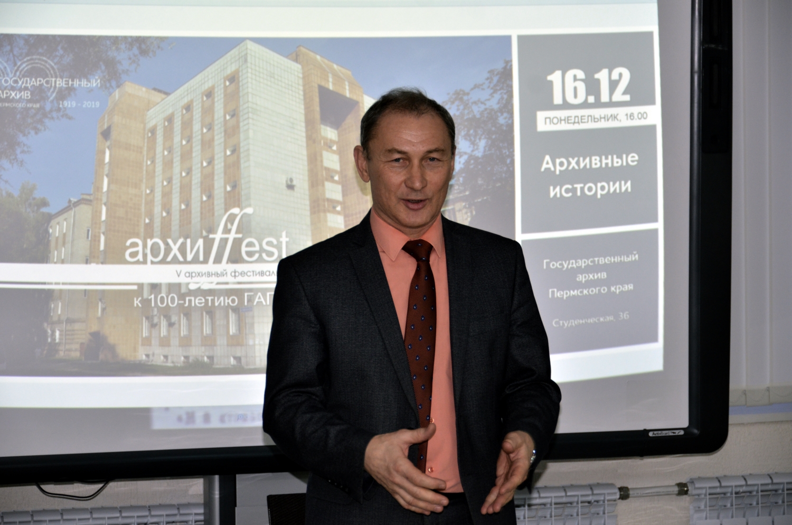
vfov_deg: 11.4
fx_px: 2635
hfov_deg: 17.1
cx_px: 396
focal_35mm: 120
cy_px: 262
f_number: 5
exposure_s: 1/60
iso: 800
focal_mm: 80
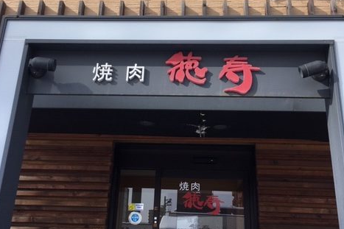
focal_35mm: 31
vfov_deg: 42.3
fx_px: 296
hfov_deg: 60.3
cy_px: 105
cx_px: 172
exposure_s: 1/1425
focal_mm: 4.15
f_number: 2.2
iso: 25
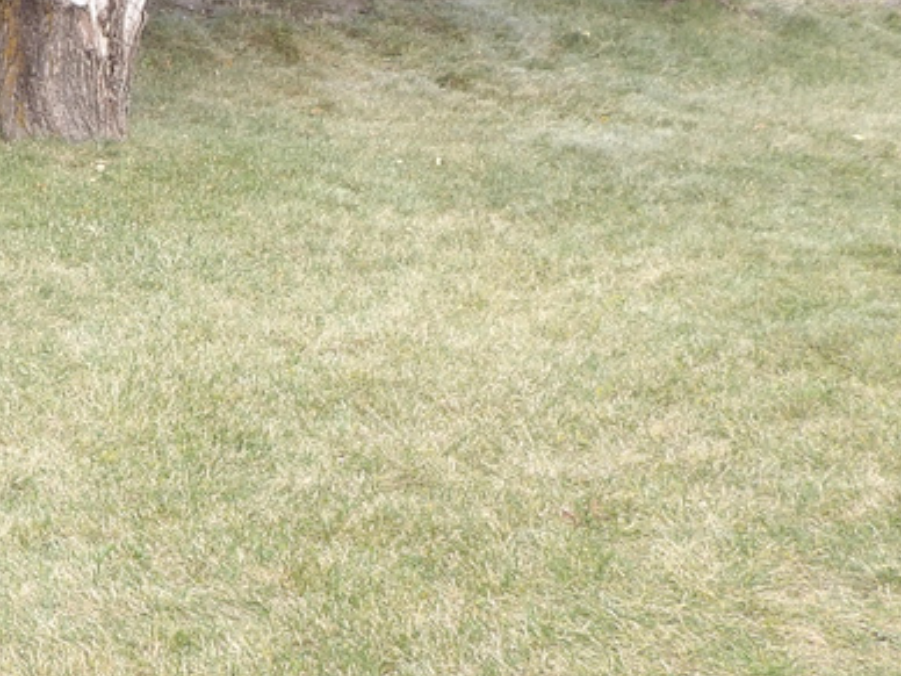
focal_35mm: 87
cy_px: 258
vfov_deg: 17.0
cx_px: 139
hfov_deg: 22.1
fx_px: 2264
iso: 100
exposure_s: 1/42
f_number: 3.6
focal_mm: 5.9
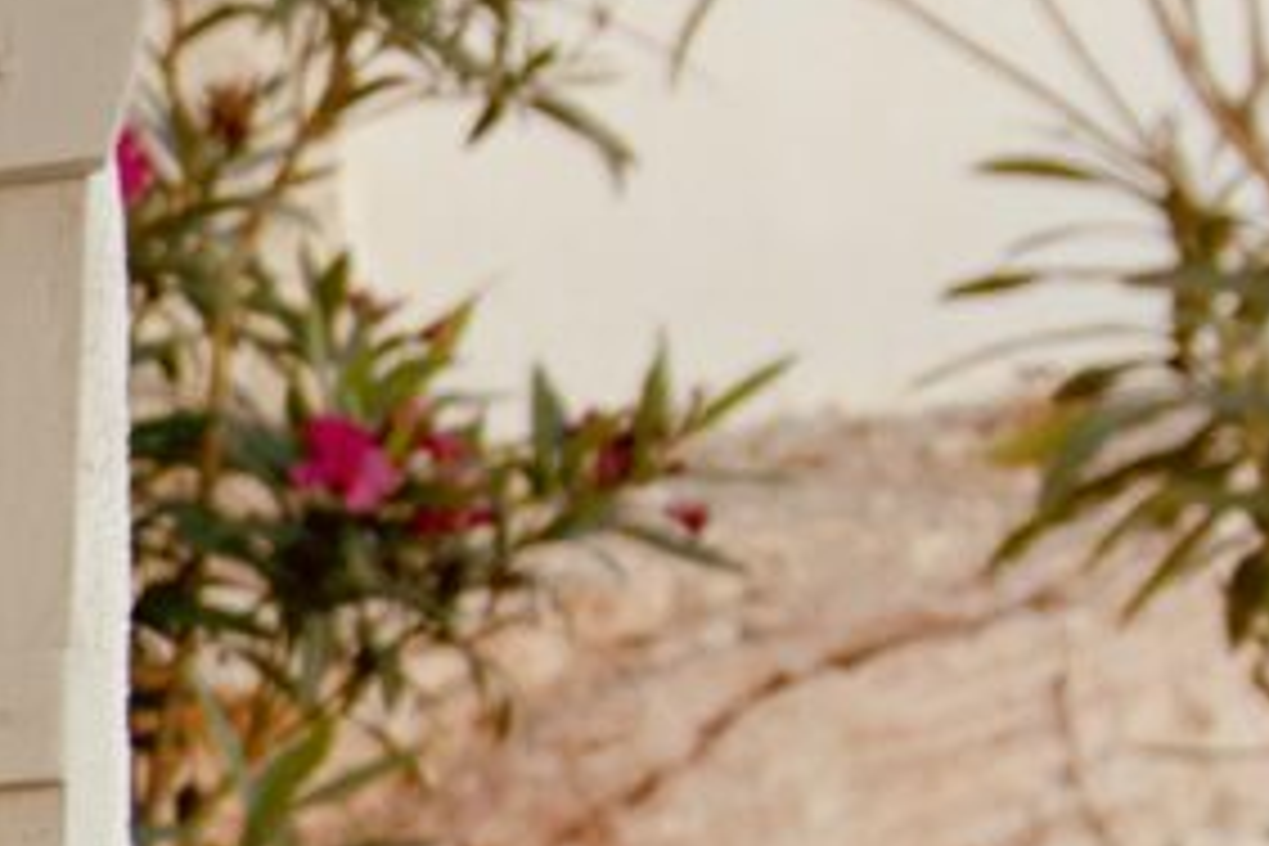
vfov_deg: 5.2
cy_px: 1091
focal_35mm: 261
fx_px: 9200
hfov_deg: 7.0
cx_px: -2750
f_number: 3.2
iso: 100
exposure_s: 1/80
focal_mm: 24
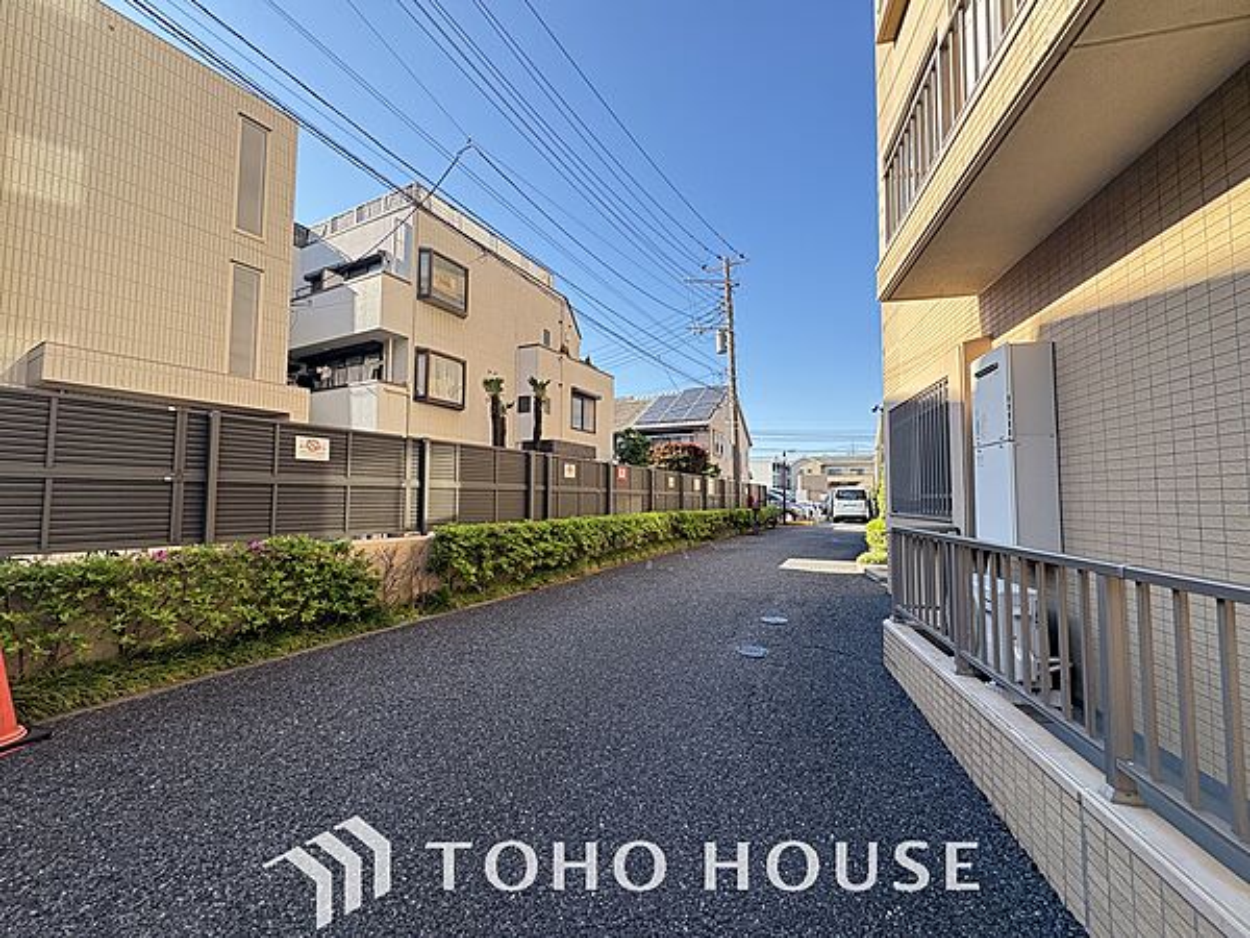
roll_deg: +0.0
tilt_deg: +3.0
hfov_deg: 102.1
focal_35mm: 14
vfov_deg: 85.7
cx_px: 625
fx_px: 506
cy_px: 469
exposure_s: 1/418
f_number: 2.2
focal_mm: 2.22
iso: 64
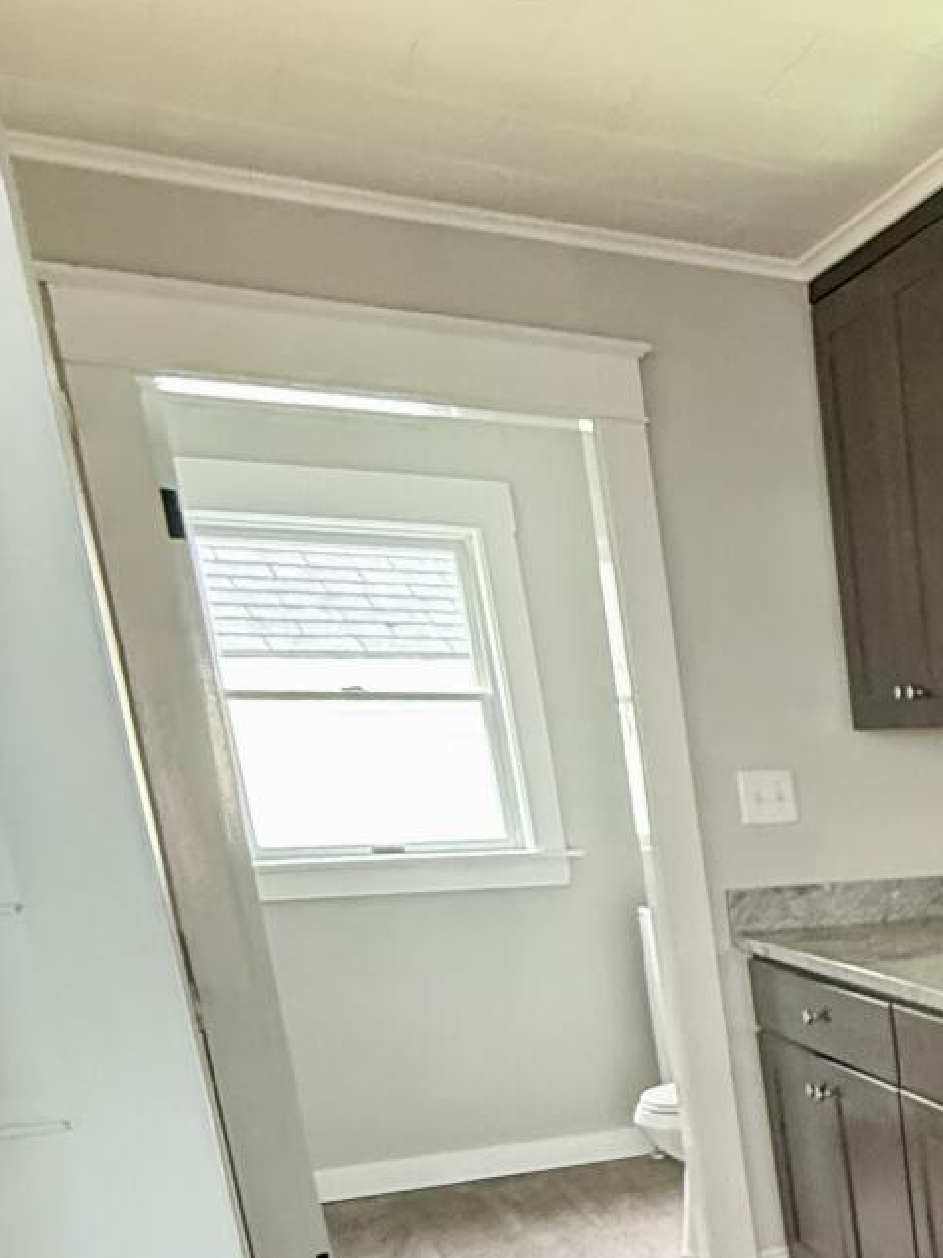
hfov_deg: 24.3
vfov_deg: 39.3
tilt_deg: -14.0
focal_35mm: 44
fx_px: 1598
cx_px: 1477
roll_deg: +0.3
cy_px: 1177
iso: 500
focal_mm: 2.22
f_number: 2.2
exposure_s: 1/60
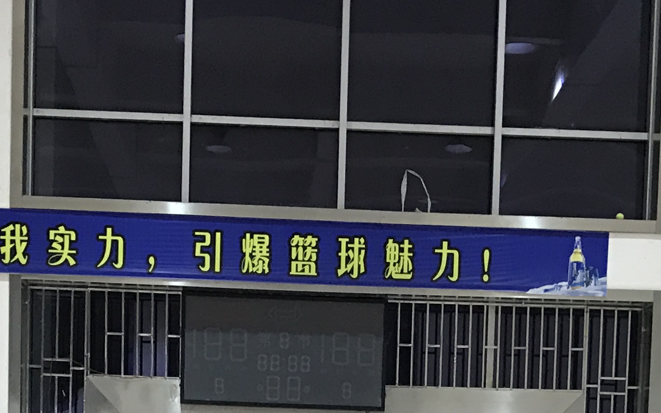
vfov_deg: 12.8
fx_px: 1694
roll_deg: -2.7
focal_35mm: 94
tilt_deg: -4.3
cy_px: 715
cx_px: 348
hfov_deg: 22.1
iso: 40
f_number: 1.8
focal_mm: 3.99
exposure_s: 1/17
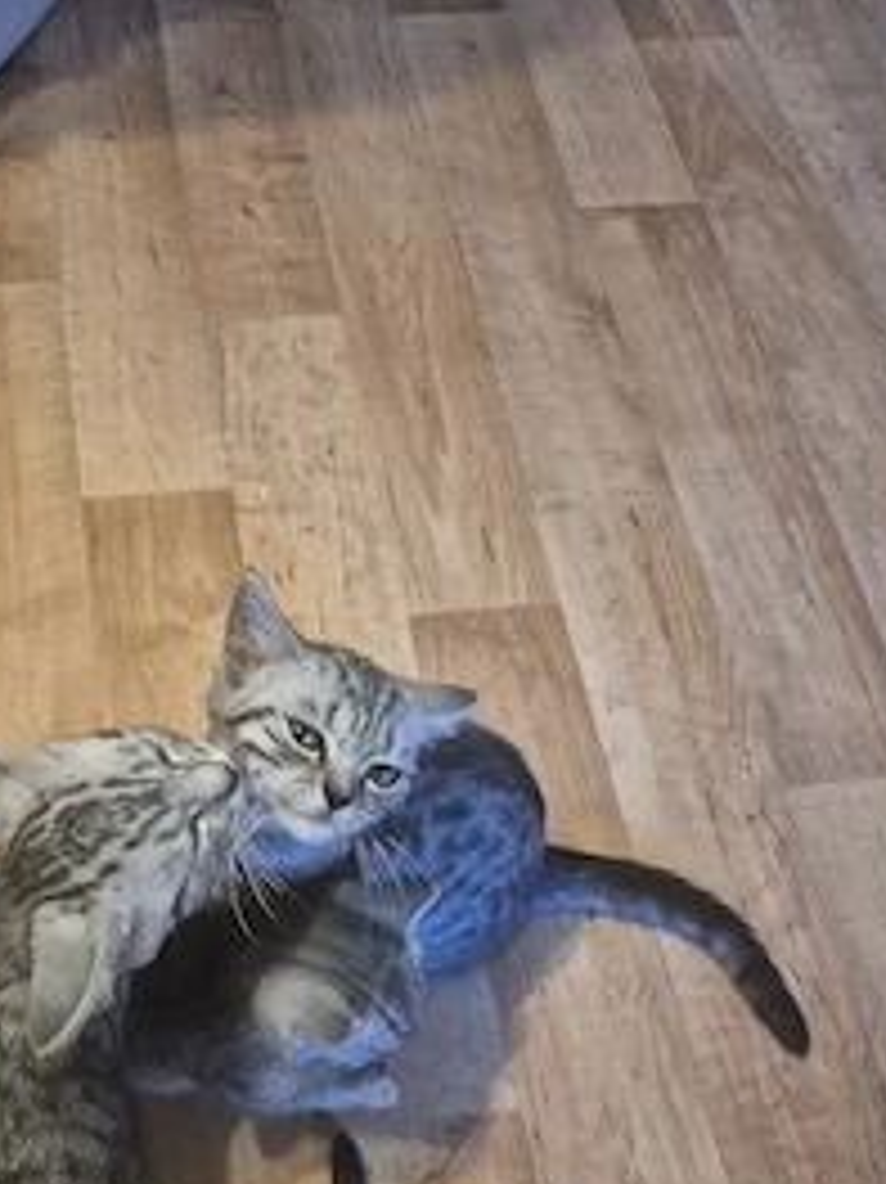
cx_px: 252
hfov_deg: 39.8
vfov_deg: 51.8
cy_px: 779
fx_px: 1195
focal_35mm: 35
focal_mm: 5.4
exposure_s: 1/100
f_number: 1.8
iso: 2000
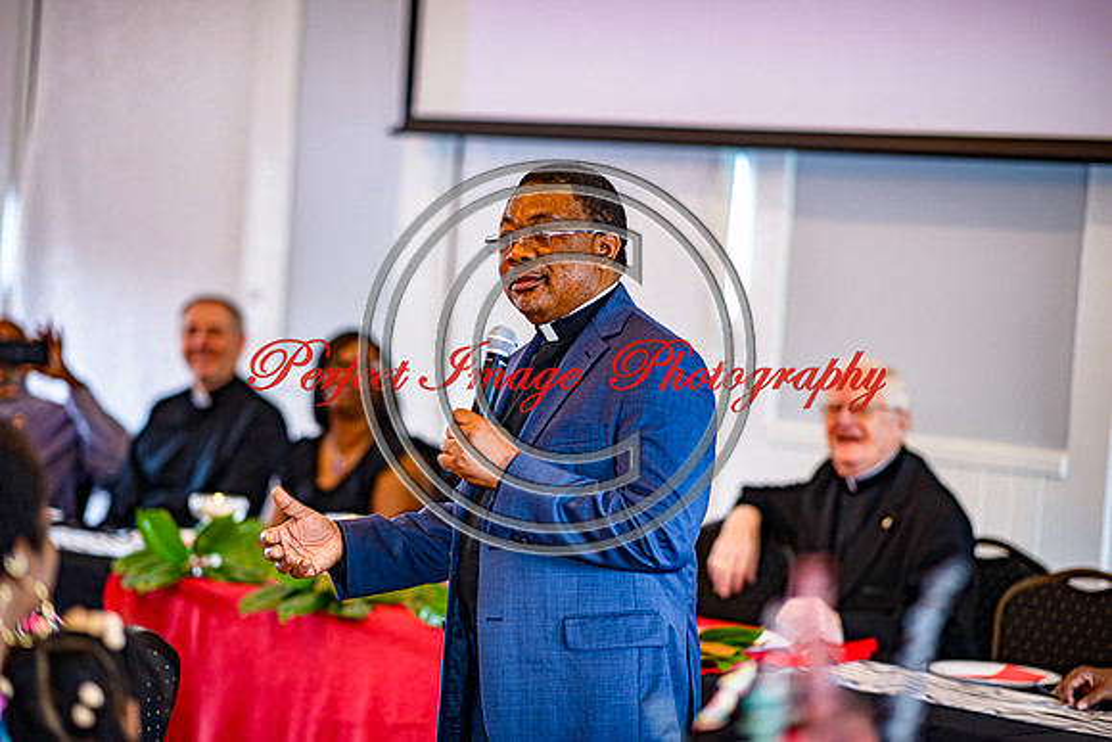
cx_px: 556
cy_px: 371
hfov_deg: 19.5
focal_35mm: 105
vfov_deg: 13.0
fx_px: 3244
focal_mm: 105
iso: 200
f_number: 1.8
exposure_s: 1/125
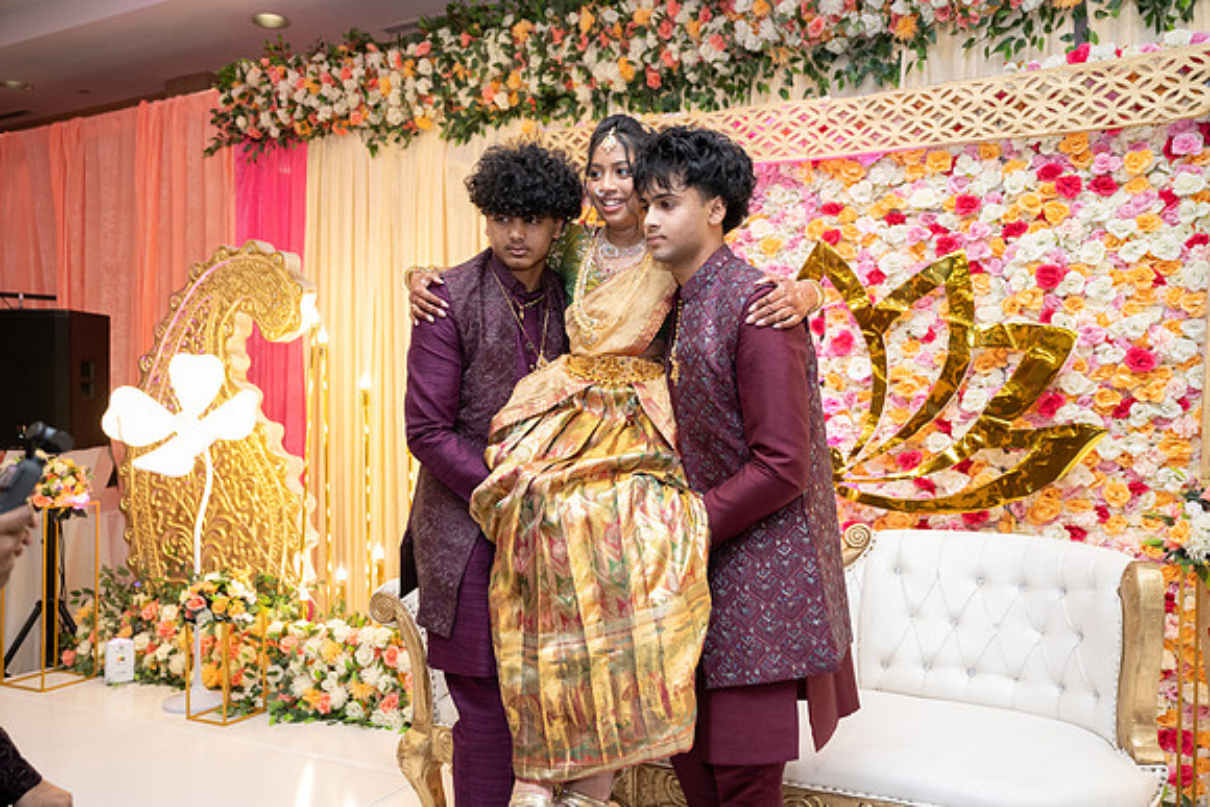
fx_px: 1009
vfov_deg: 43.6
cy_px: 404
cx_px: 605
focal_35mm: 30
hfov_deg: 61.9
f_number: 2.8
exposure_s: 1/160
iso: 1250
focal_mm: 30
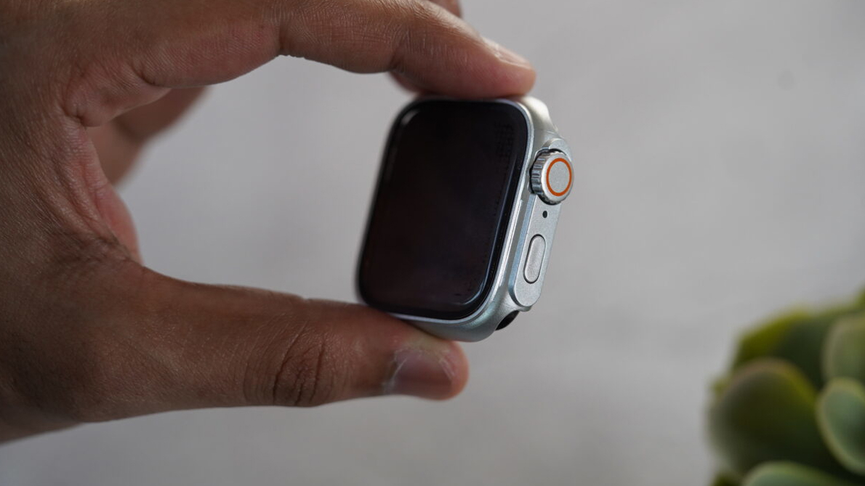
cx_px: 432
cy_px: 234
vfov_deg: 12.7
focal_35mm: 95
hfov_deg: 22.5
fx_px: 2179
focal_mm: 90
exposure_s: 1/160
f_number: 3.2
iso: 1600
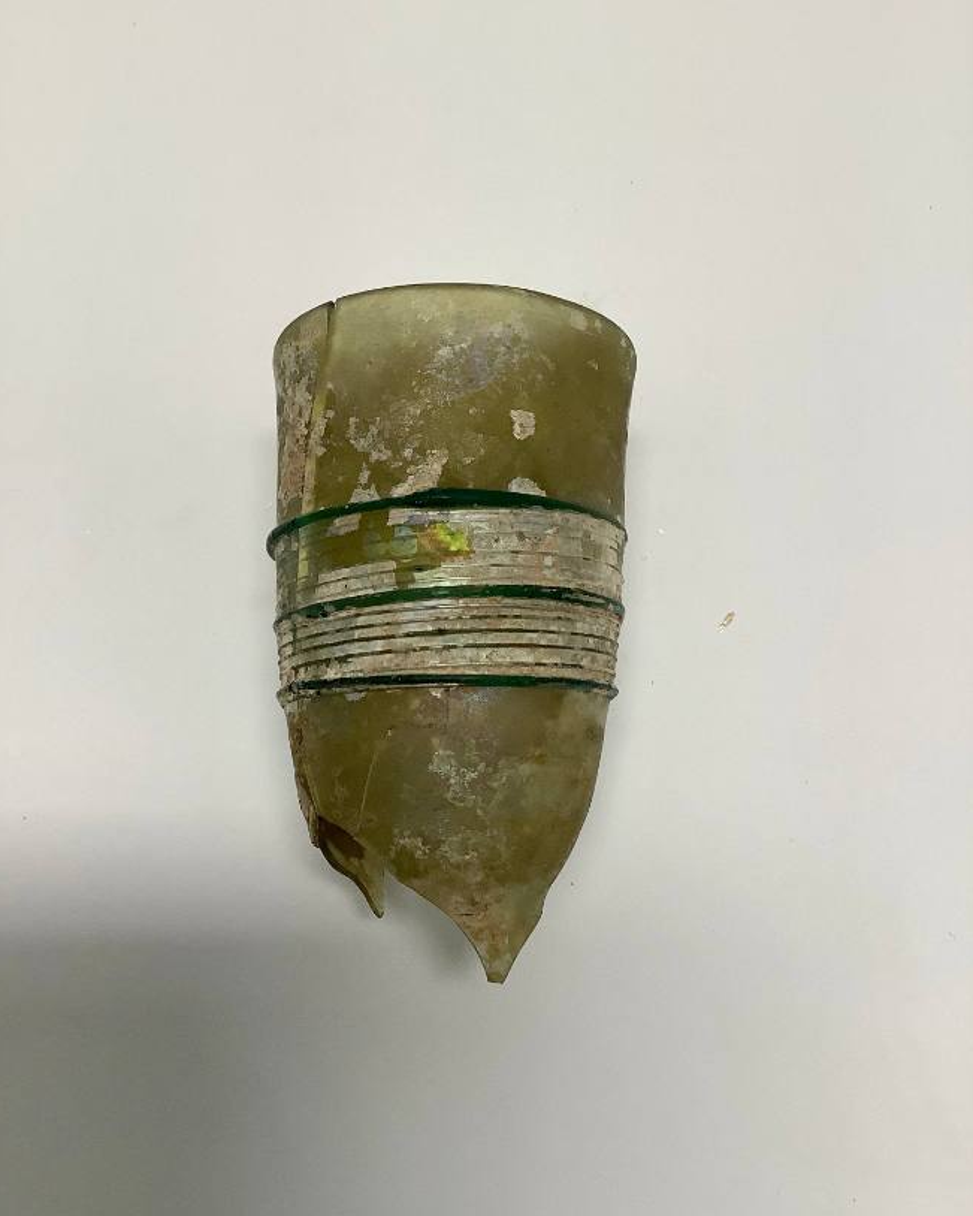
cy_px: 638
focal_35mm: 33
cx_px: 482
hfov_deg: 44.6
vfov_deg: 54.2
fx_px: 1187
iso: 80
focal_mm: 3.3
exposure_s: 1/120
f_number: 2.4
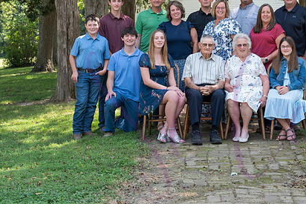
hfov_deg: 26.4
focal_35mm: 76
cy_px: 62
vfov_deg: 17.9
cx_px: 212
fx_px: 646
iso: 400
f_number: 5.6
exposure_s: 1/200
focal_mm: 54
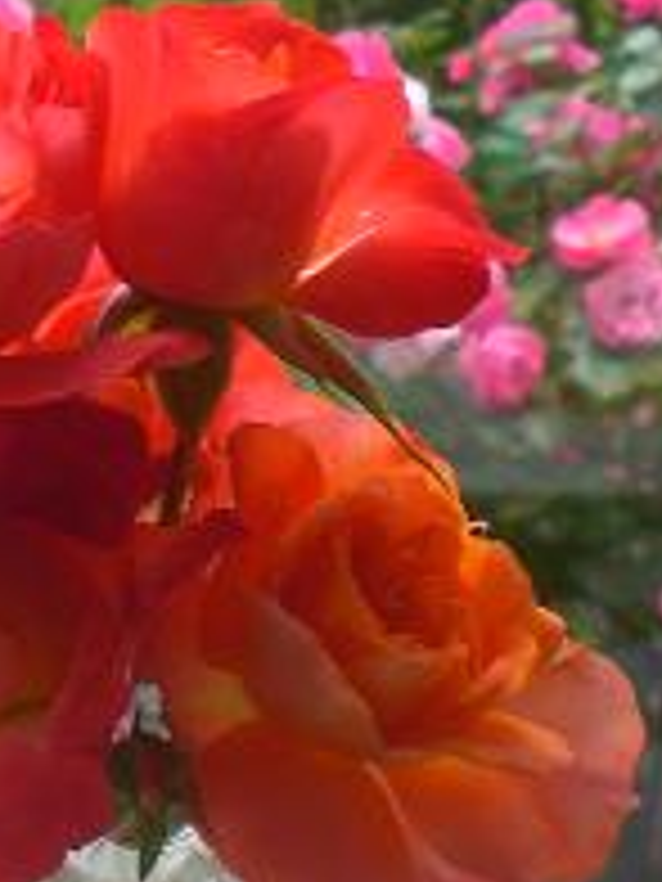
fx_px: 2295
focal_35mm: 90
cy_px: 238
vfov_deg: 21.6
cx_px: -81
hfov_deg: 15.9
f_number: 3.1
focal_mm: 6.3
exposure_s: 1/160
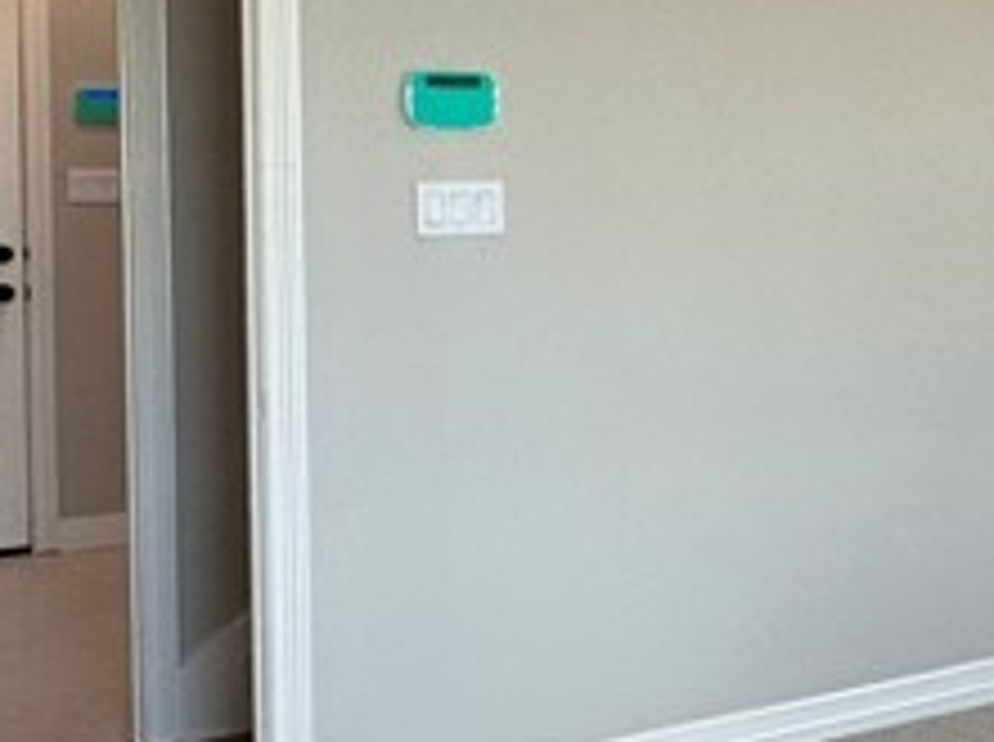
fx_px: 1863
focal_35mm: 65
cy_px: 189
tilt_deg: -0.6
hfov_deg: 22.7
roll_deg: +0.1
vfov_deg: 22.3
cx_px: 1592
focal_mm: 2.22
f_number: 2.2
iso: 125
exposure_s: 1/120
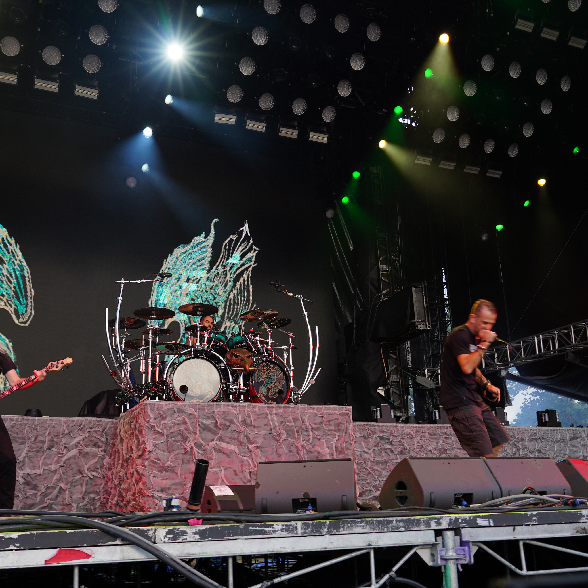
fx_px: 730
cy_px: 339
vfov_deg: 43.7
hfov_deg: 43.8
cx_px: 267
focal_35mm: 38
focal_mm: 24
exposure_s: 1/50
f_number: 4.5
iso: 100
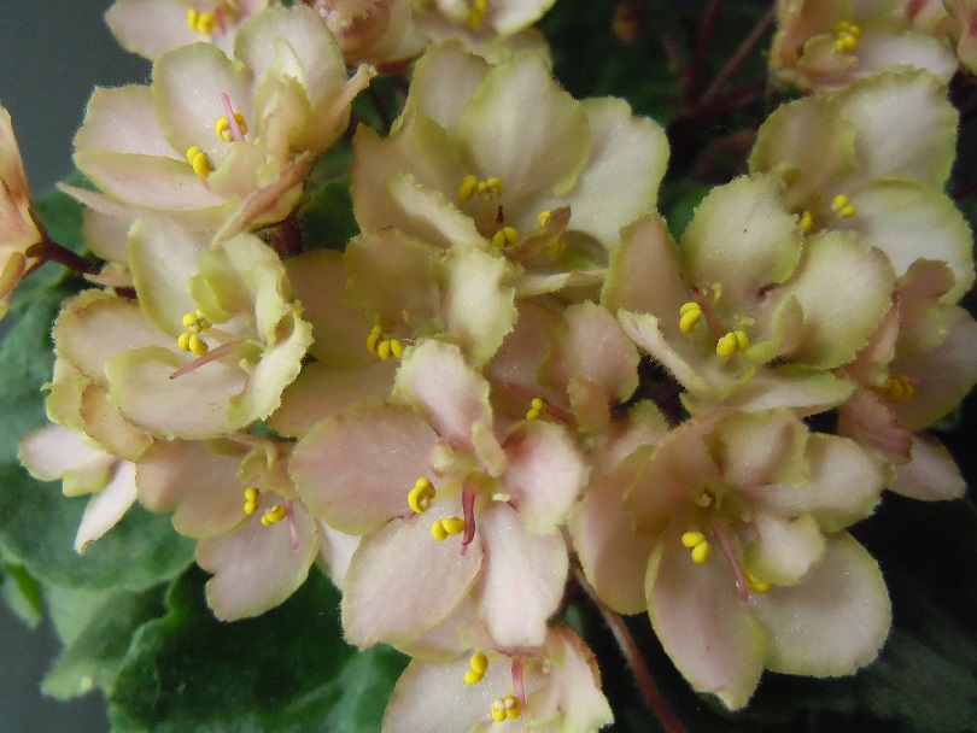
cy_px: 366
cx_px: 488
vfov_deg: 46.8
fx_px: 847
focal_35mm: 30
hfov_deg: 59.9
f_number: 3.5
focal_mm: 5.4
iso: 800
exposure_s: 1/80
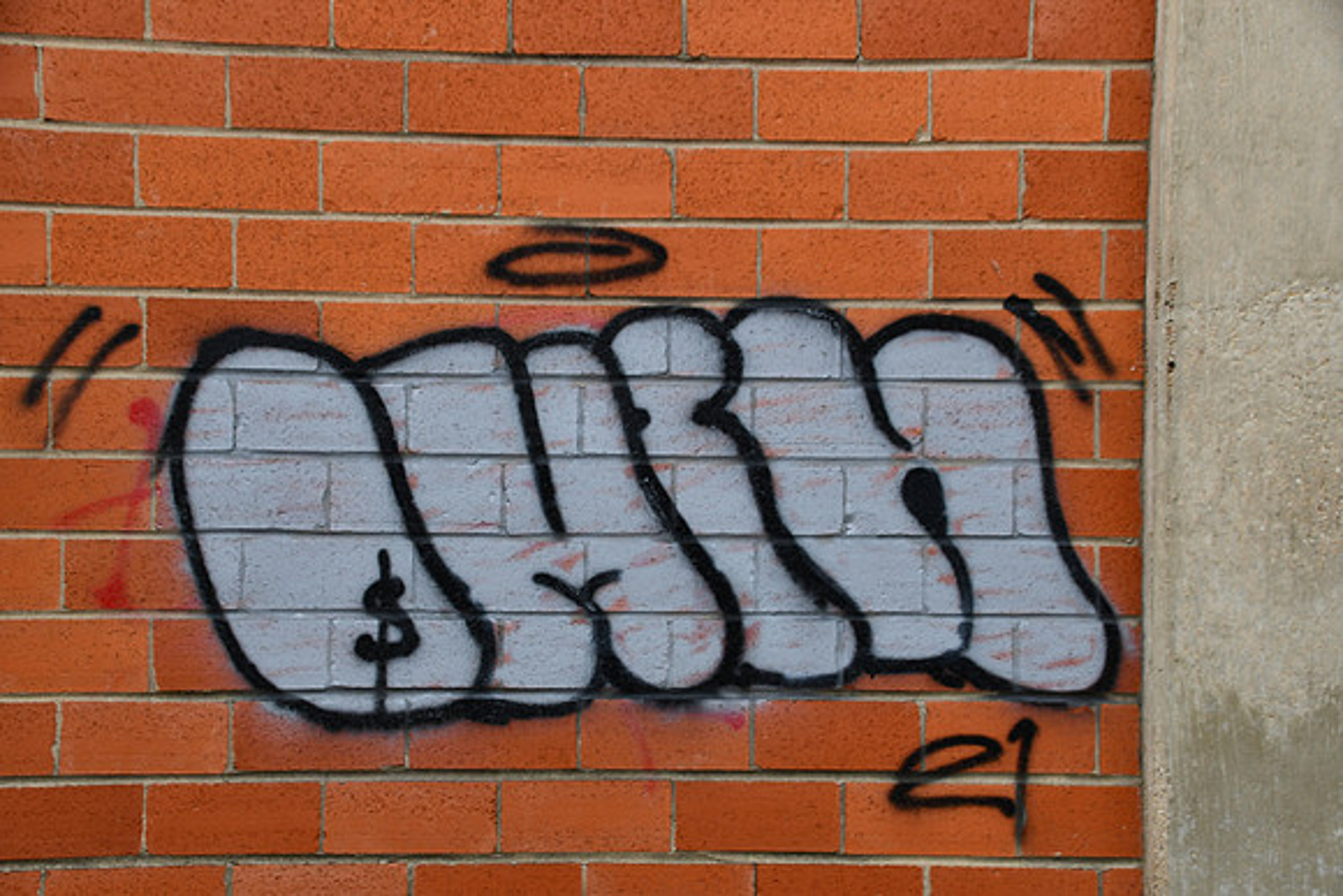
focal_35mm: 66
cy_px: 448
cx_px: 672
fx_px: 2463
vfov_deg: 20.6
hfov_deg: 30.5
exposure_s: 1/250
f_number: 8
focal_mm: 44
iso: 180
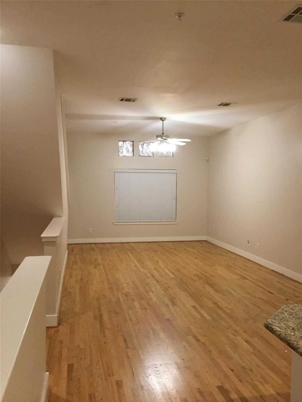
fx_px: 361
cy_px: 201
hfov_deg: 45.4
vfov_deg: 58.4
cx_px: 151
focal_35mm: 31
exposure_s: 1/30
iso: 200
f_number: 2.4
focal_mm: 3.3
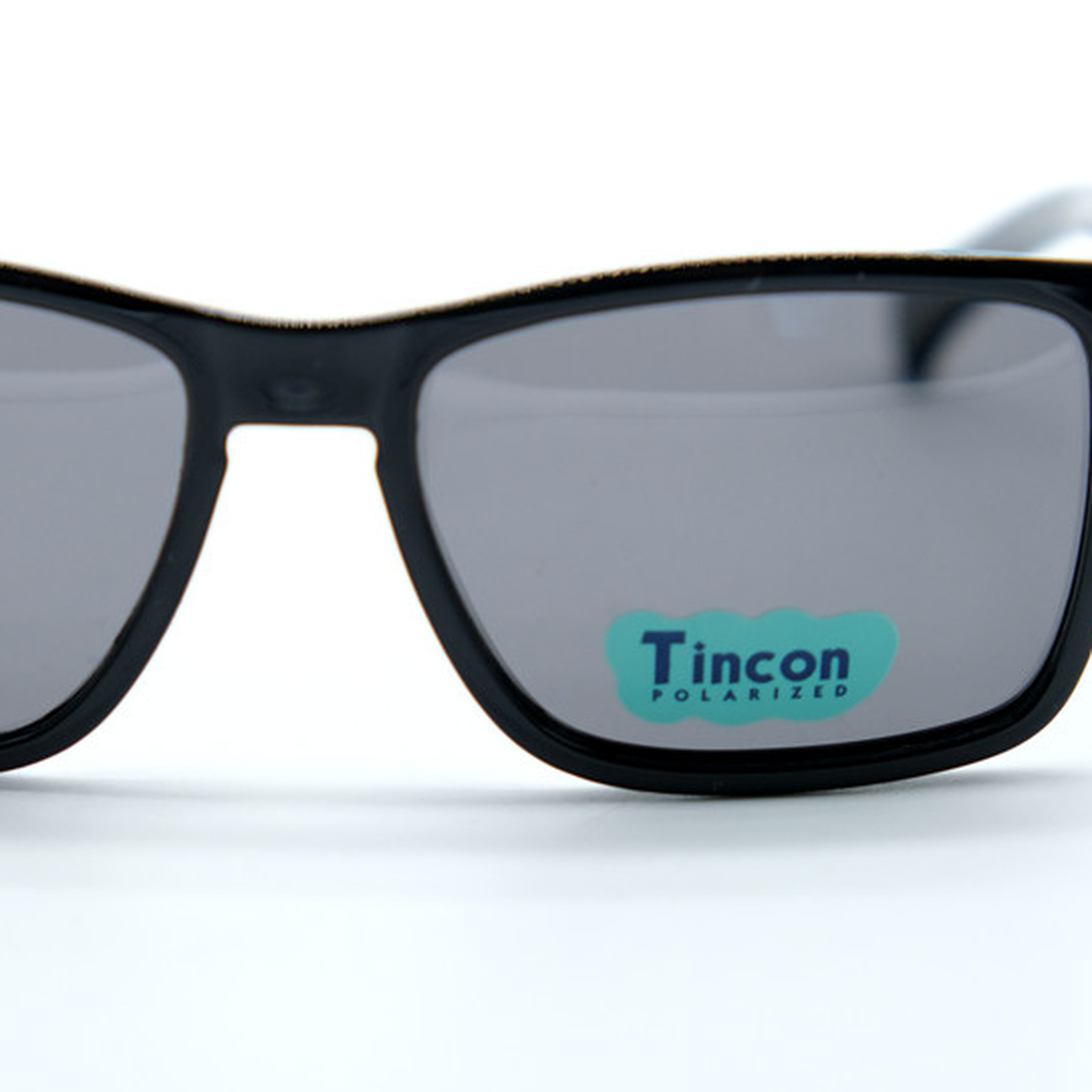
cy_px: 518
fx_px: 4640
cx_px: 318
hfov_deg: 13.4
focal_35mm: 130
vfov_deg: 13.4
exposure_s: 1/1000
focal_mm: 55
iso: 800
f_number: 4
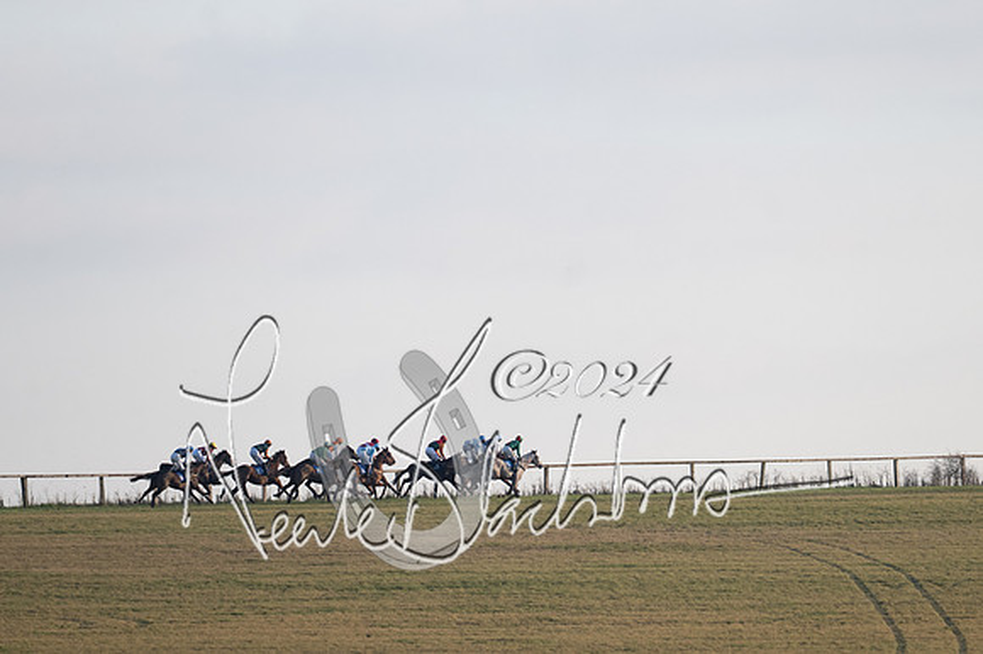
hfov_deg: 3.4
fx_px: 16373
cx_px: 492
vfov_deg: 2.3
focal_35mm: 600
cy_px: 327
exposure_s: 1/2000
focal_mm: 400
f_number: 5
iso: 800
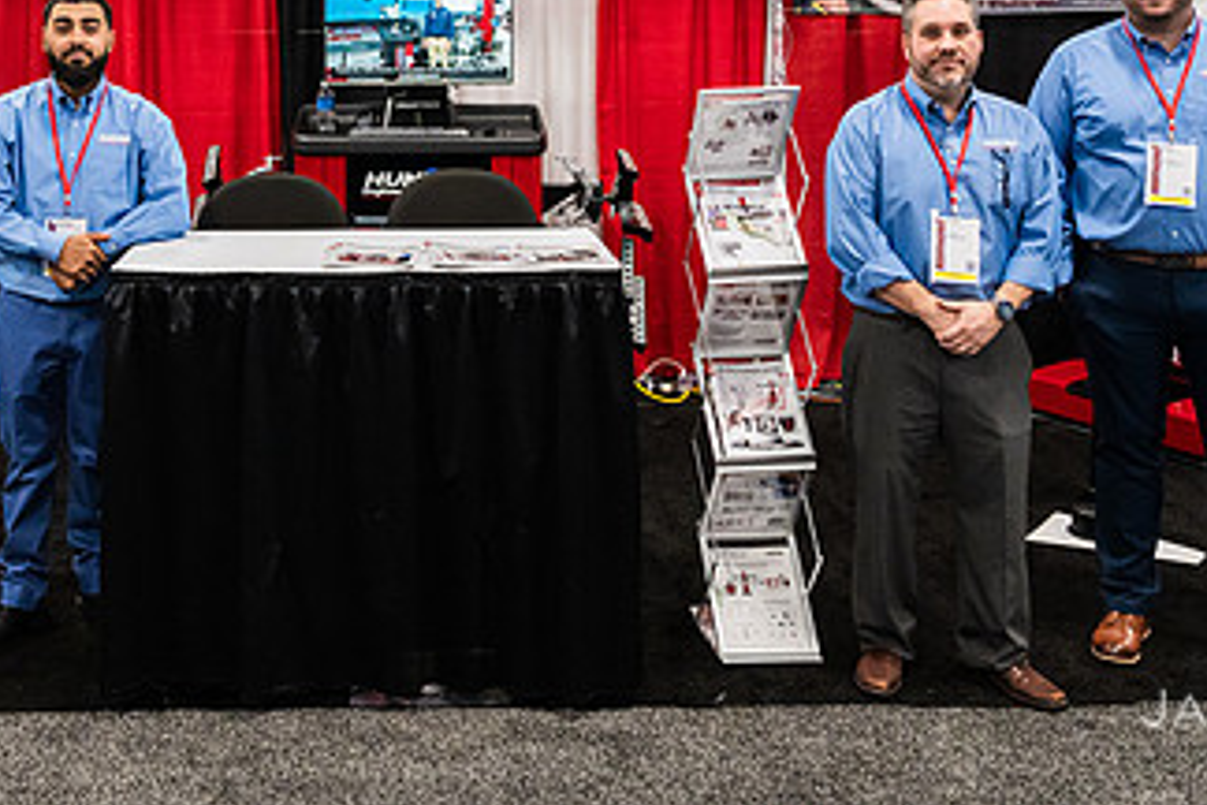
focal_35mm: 46
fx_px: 1542
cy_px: 52
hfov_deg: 41.9
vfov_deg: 27.9
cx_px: 360
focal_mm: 24
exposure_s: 1/320
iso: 5000
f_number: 4
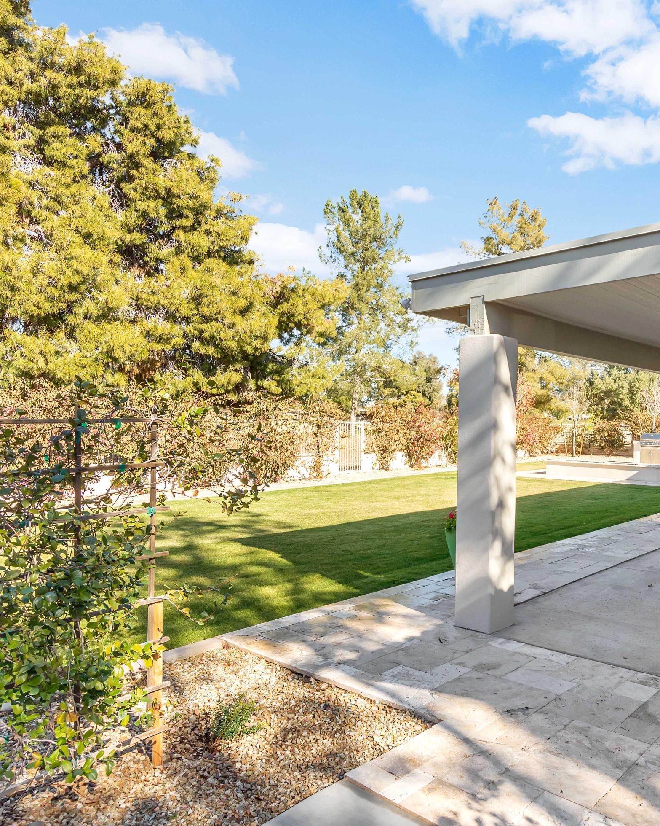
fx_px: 579
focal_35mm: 24
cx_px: 493
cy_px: 408
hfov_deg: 56.5
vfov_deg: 70.9
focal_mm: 11
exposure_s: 1/200
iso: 160
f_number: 7.1
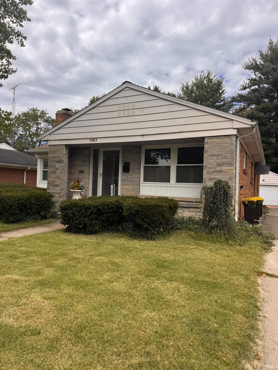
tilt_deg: +0.8
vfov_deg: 71.6
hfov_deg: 56.8
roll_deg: -2.6
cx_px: 139
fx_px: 257
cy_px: 185
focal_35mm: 24
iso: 80
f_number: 1.78
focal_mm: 6.76
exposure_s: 1/3096
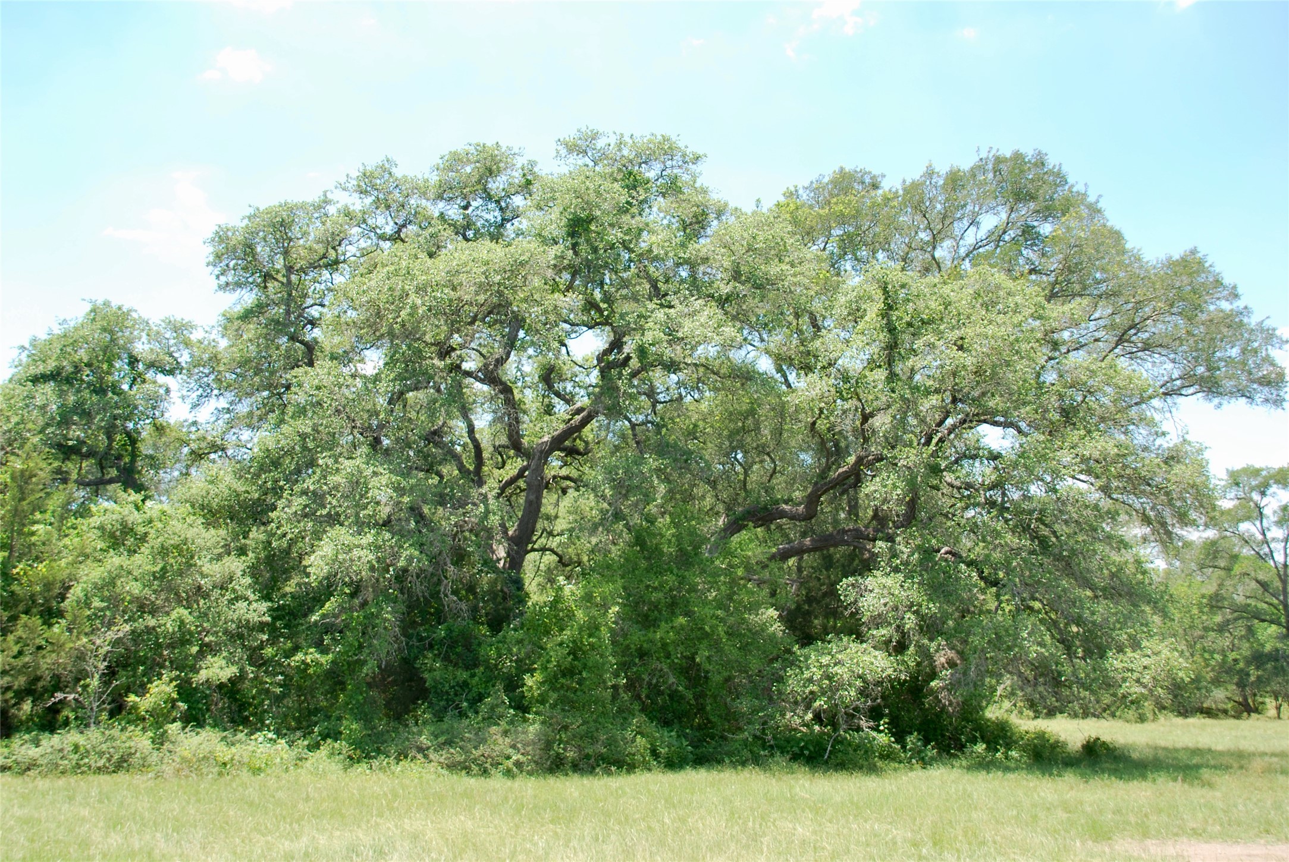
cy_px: 431
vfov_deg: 35.6
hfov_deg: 51.2
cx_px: 644
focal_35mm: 38
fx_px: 1344
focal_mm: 25
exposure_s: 1/125
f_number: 5.6
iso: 100
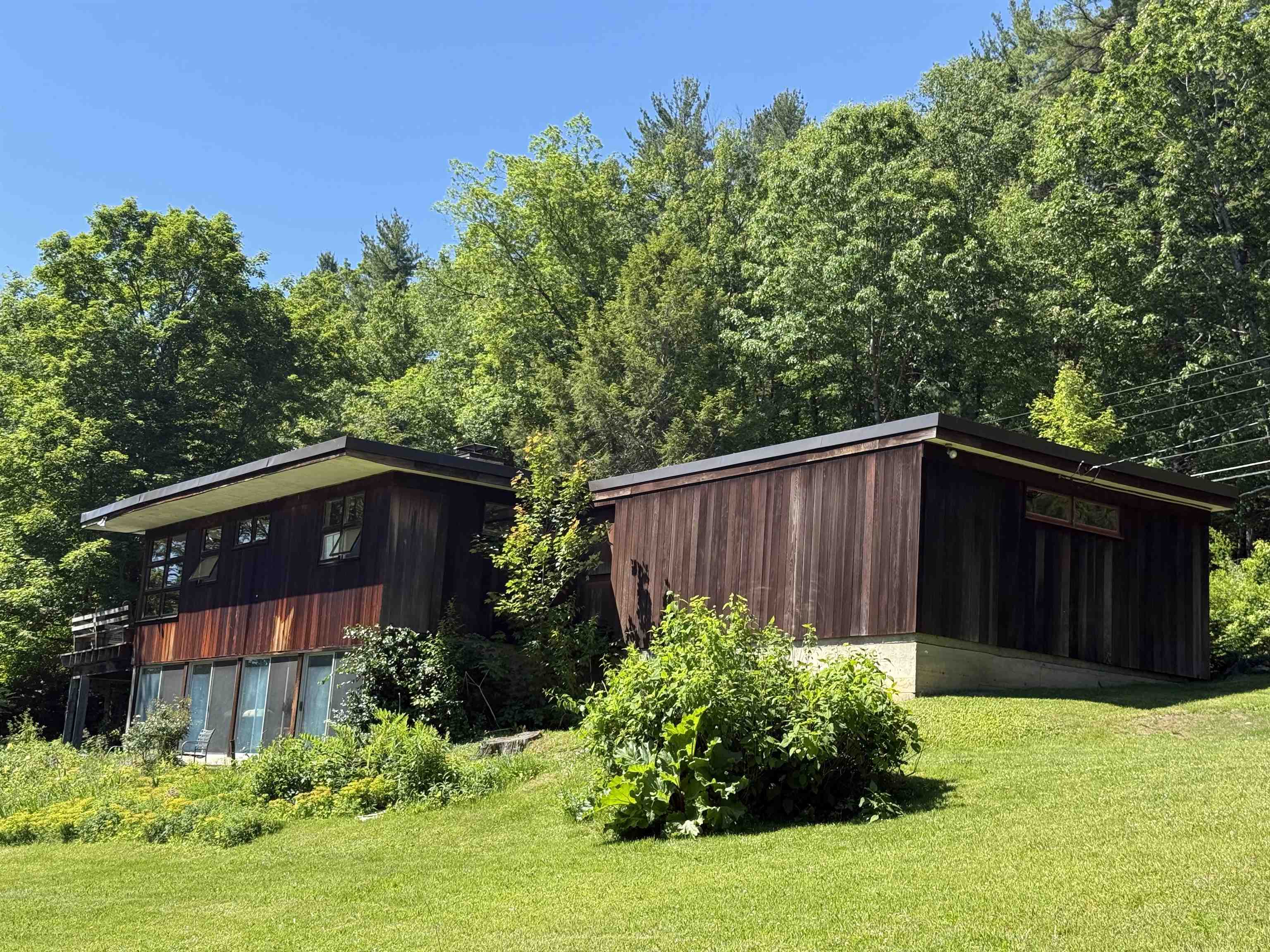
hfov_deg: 39.7
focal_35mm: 48
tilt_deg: +10.8
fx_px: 1761
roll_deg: -4.2
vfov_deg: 30.3
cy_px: 476
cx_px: 635
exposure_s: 1/2033
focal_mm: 6.76
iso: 80
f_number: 1.78
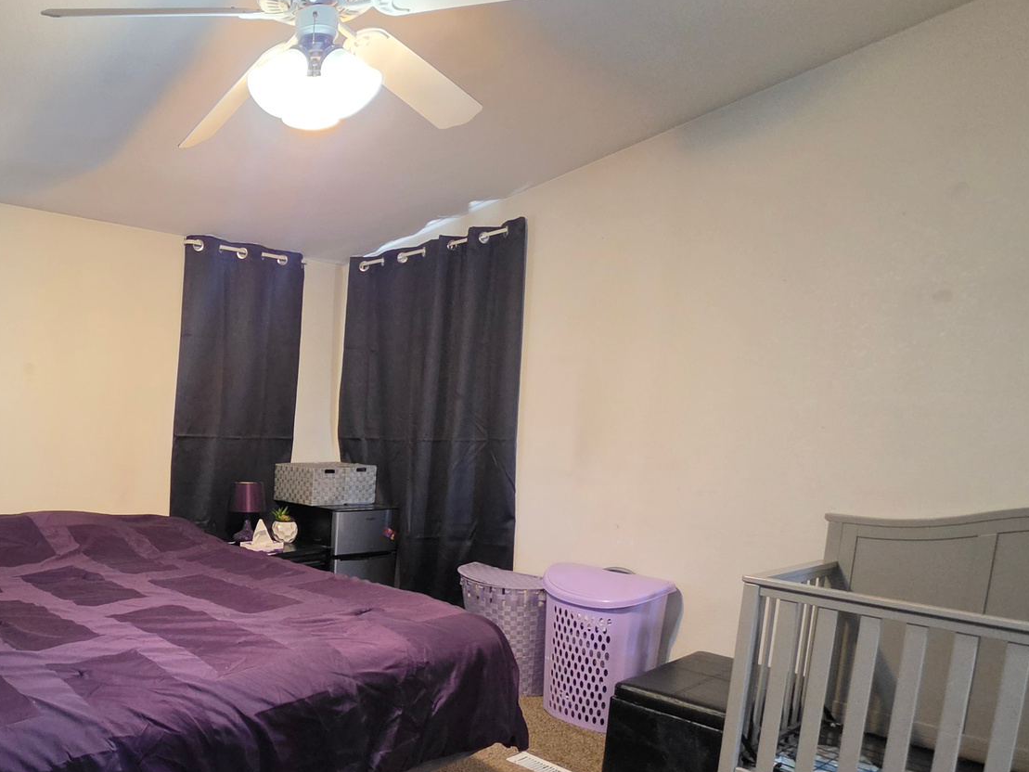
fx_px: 714
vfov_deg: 55.3
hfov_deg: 63.8
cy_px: 530
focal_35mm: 24
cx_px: 172
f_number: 1.9
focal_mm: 2.2
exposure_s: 1/60
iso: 500
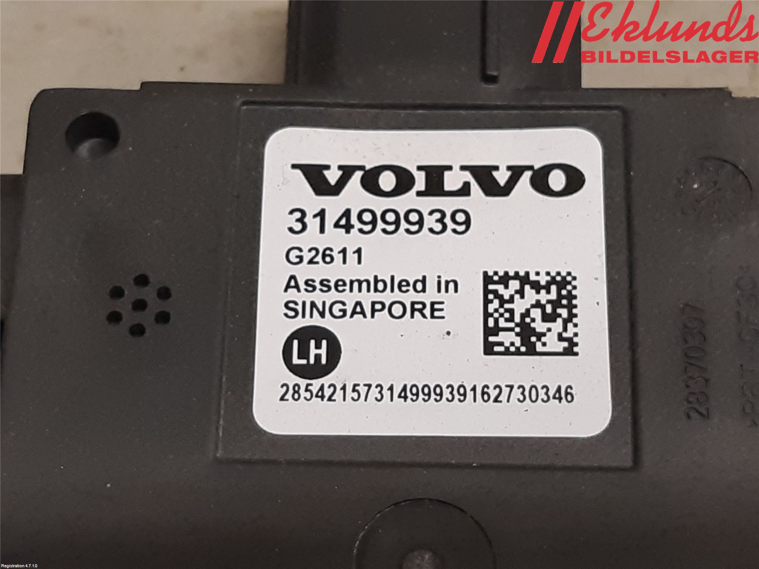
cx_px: 380
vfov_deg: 53.1
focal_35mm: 26
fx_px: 570
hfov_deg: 67.3
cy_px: 284
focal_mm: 3.93
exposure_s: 1/50
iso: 100
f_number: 1.7
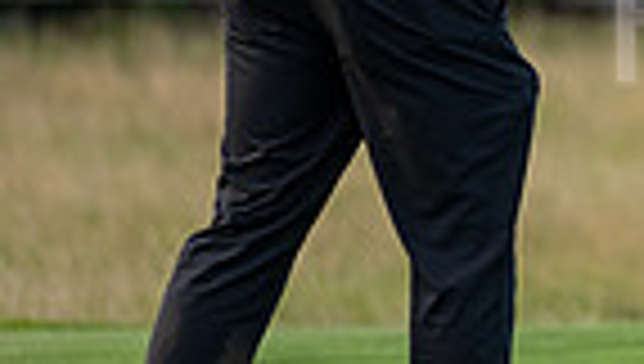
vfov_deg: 1.0
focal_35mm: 1273
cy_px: -200
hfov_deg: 1.7
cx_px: 1198
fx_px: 21775
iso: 320
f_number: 4
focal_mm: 300
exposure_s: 1/400
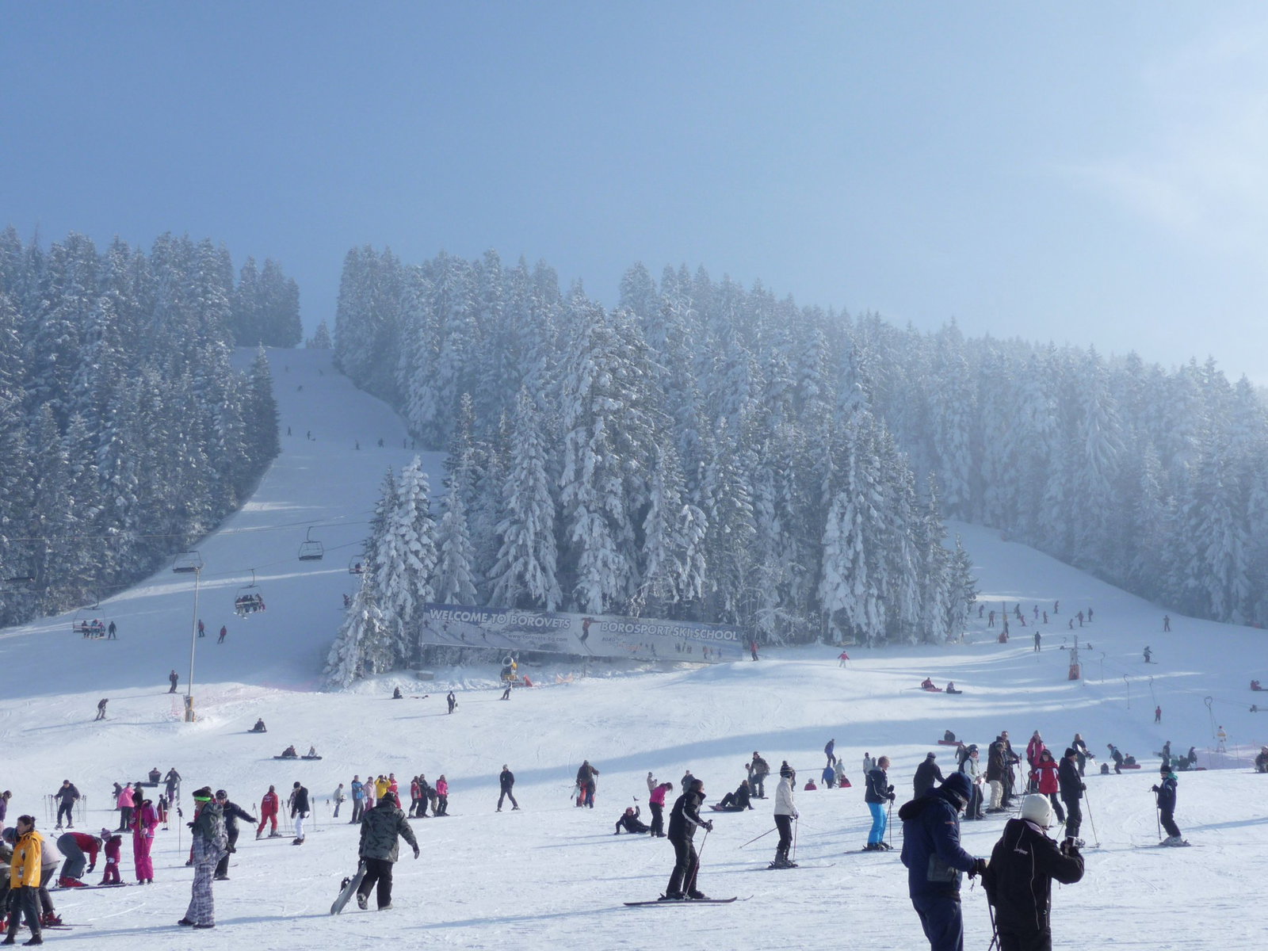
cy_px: 476
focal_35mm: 50
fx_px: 1832
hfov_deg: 38.2
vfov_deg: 29.1
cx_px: 634
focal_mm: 8.5
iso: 100
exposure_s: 1/800
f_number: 4.2
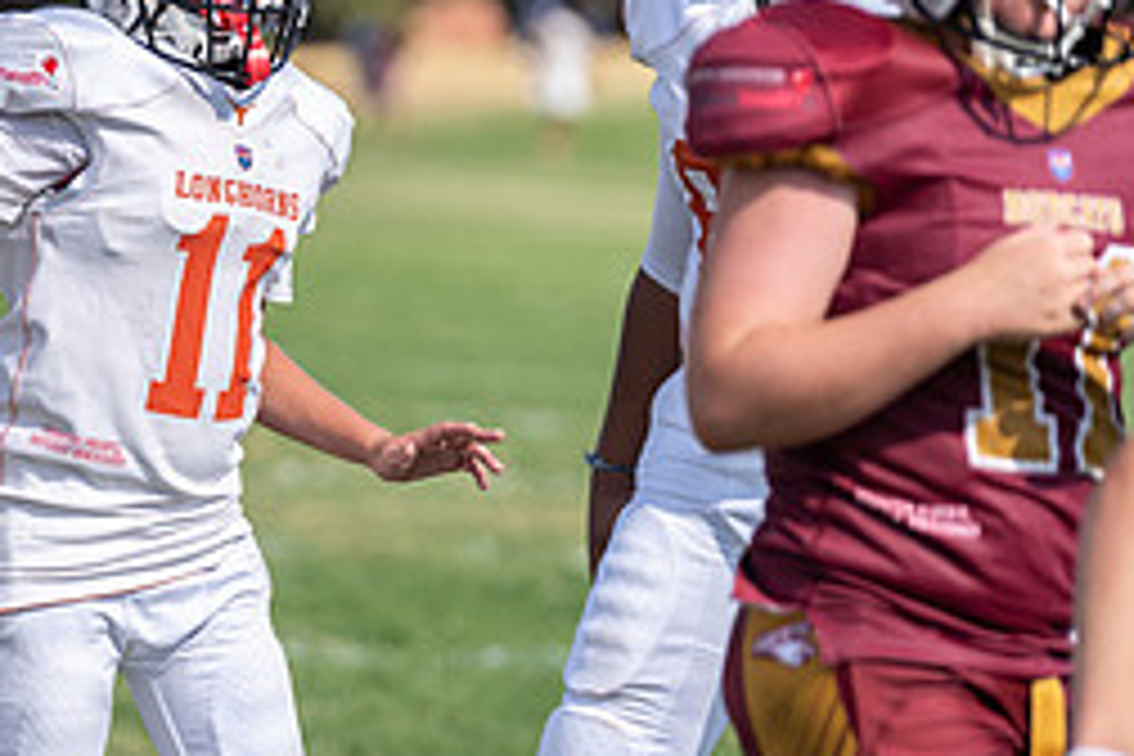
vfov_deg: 3.4
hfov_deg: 5.1
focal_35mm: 405
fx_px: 12757
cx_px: -104
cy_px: 470
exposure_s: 1/1600
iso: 125
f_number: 3.5
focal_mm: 176
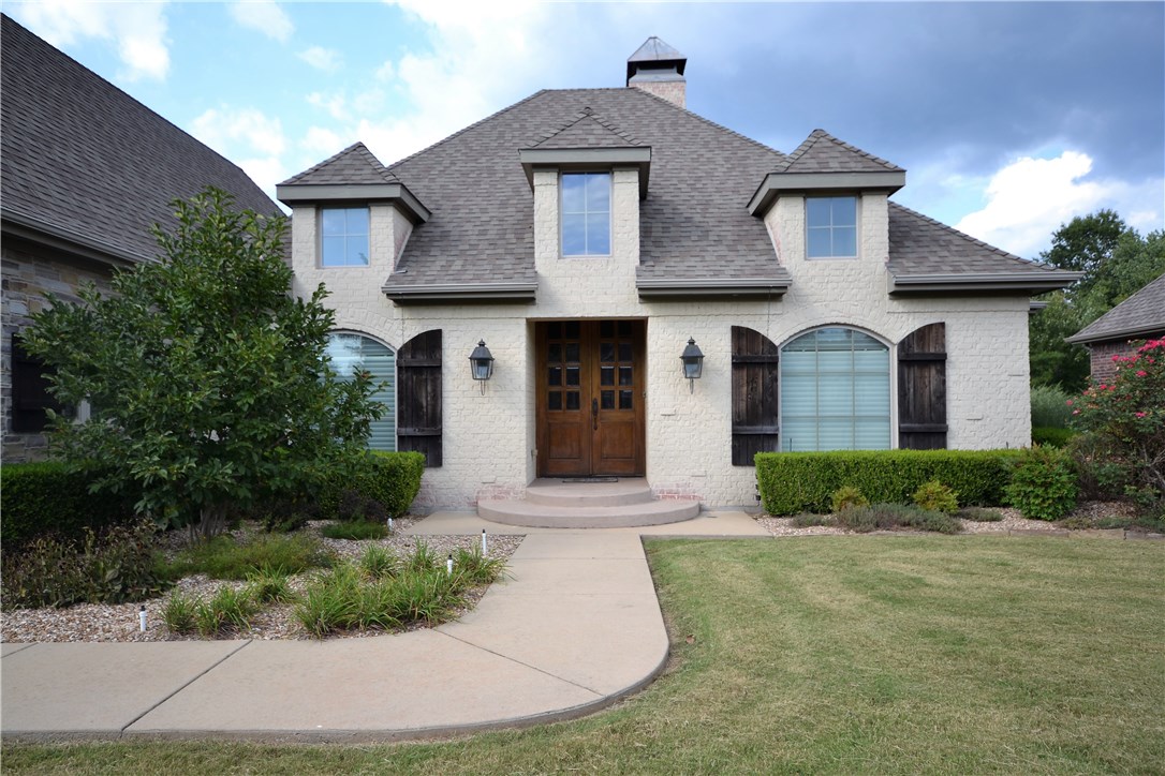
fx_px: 777
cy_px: 388
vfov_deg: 53.1
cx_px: 582
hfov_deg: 73.7
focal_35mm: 24
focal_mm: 16
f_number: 5.6
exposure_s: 1/125
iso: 100
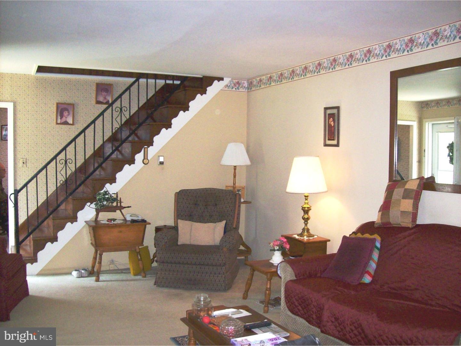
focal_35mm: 36
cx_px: 230
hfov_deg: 51.4
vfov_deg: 39.7
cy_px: 173
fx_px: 479
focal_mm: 6
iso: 200
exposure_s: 1/64
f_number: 2.7
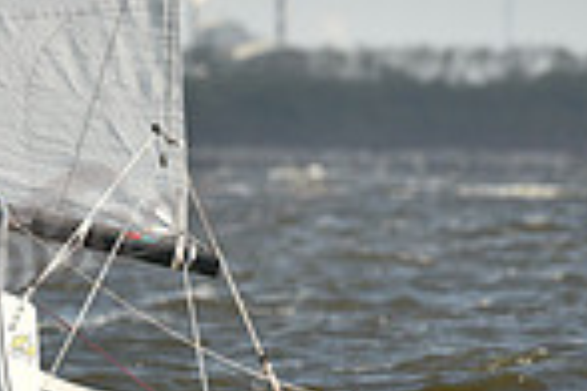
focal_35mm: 1377
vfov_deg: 1.0
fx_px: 22451
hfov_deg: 1.5
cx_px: -431
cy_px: 98
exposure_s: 1/1250
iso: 250
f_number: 6.3
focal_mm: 350
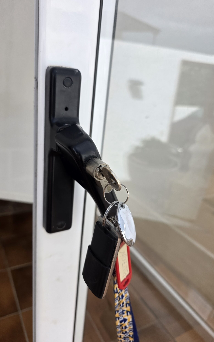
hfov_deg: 49.2
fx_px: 233
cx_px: 99
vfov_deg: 72.5
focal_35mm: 25
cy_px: 167
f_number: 1.7
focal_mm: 6.3
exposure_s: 1/5153
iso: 80
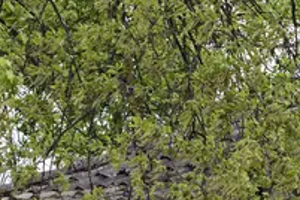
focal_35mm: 318
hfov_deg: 6.2
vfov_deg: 4.3
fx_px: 2650
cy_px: 367
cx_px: 684
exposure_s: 1/125
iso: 125
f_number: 5.6
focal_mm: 50
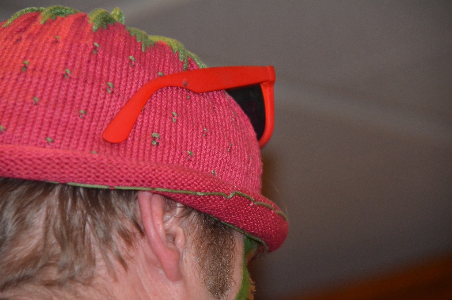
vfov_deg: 4.6
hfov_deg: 6.9
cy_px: 150
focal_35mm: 300
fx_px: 3758
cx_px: 226
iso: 3200
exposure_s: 1/60
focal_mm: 200
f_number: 6.3
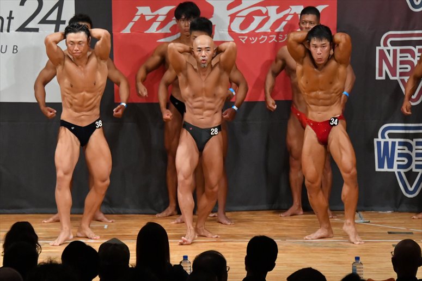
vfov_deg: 5.4
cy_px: 140
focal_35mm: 255
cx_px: 211
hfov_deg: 8.1
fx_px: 2988
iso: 9000
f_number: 5.6
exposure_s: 1/400
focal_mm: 170
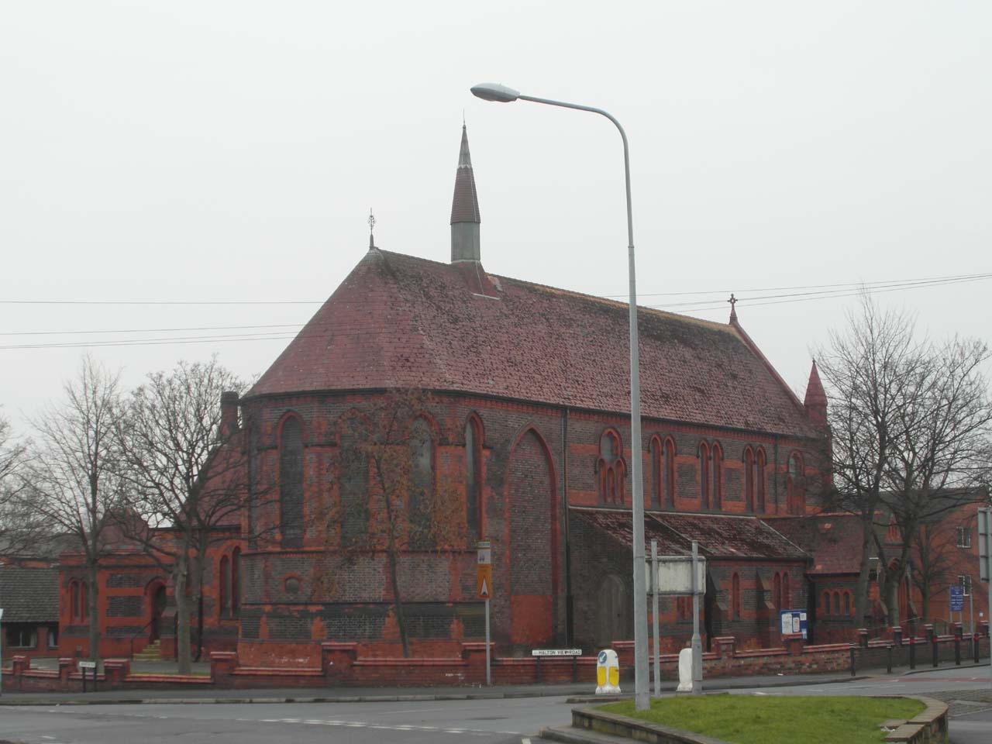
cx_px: 496
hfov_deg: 26.7
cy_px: 372
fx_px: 2092
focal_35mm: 73
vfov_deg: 20.2
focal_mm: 11.9
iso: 80
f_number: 5.4
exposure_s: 1/90
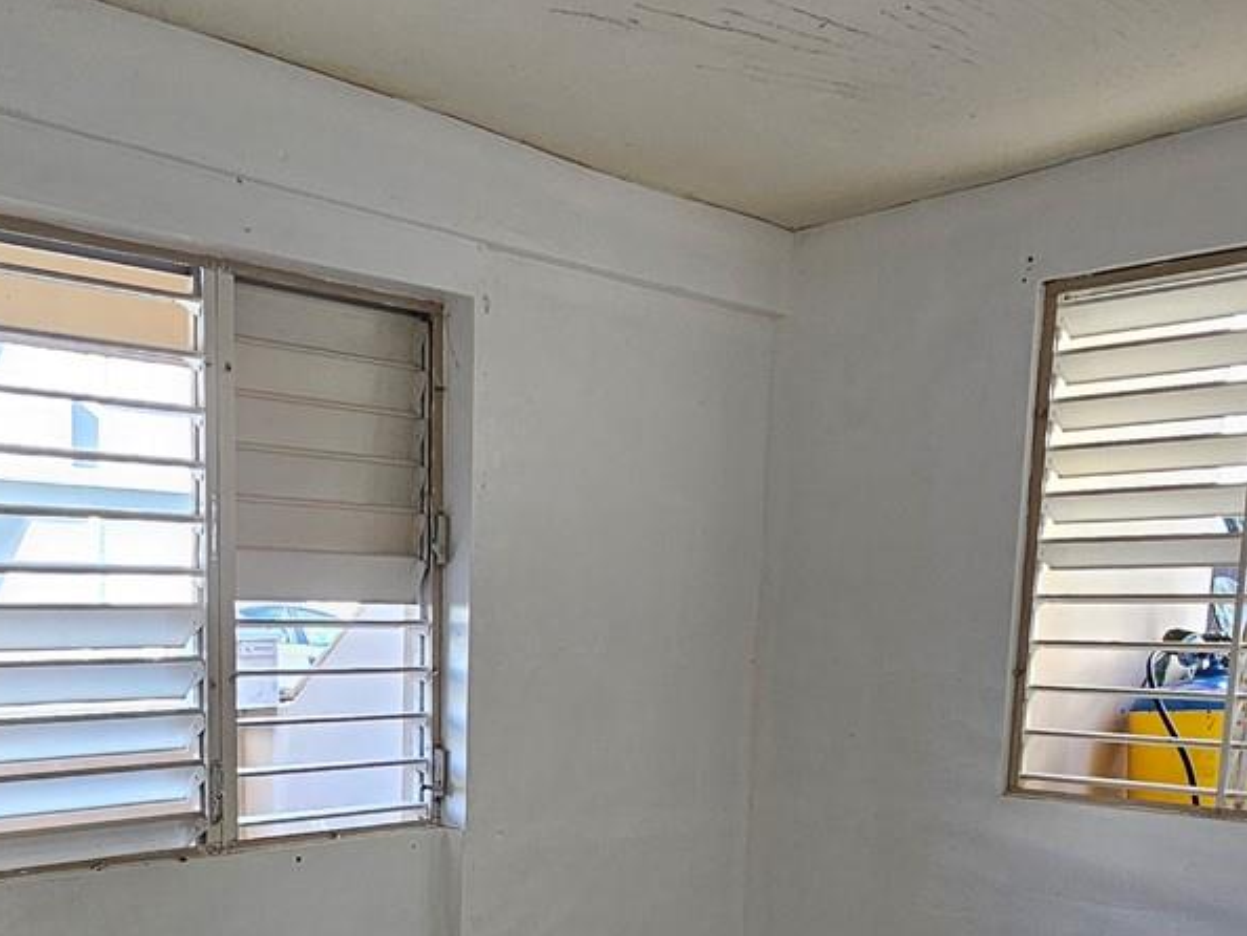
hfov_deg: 50.8
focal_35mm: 35
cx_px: 340
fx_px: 1261
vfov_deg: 38.7
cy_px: 787
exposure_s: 1/60
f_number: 2.2
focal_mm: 2.2
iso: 80
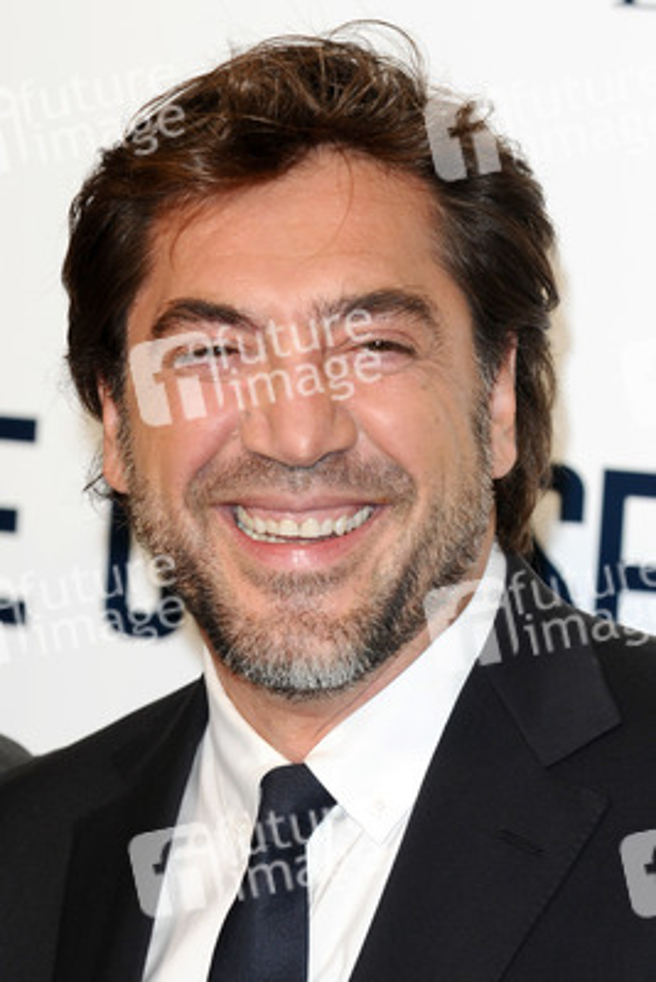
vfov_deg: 8.3
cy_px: 491
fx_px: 6759
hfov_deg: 5.6
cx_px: 328
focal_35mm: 248
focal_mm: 165
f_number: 5
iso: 320
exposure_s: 1/250
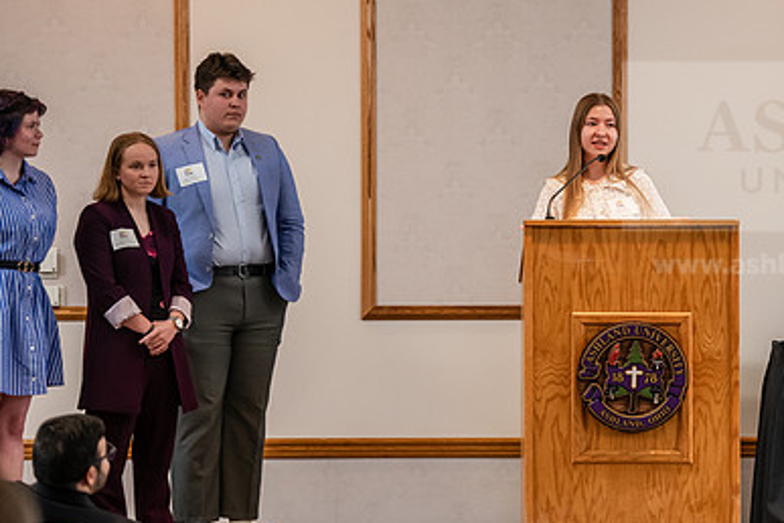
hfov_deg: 11.8
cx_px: 561
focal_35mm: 174
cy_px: 307
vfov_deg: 7.9
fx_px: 3789
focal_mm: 116
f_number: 3.2
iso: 1600
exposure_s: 1/200
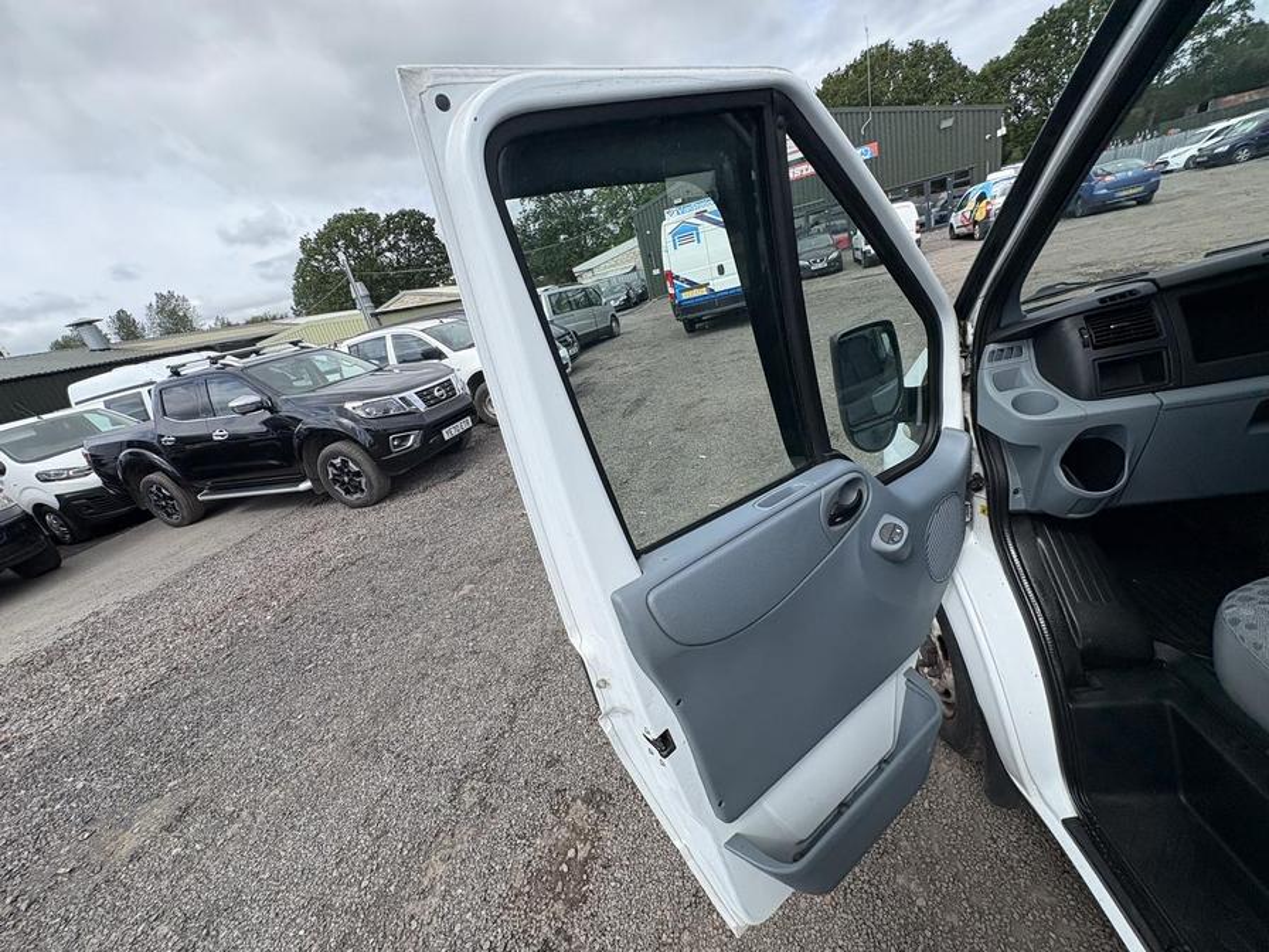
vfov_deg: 85.7
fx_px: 513
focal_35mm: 14
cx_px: 634
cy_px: 476
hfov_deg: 102.1
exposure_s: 1/1126
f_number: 2.2
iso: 50
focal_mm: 2.22
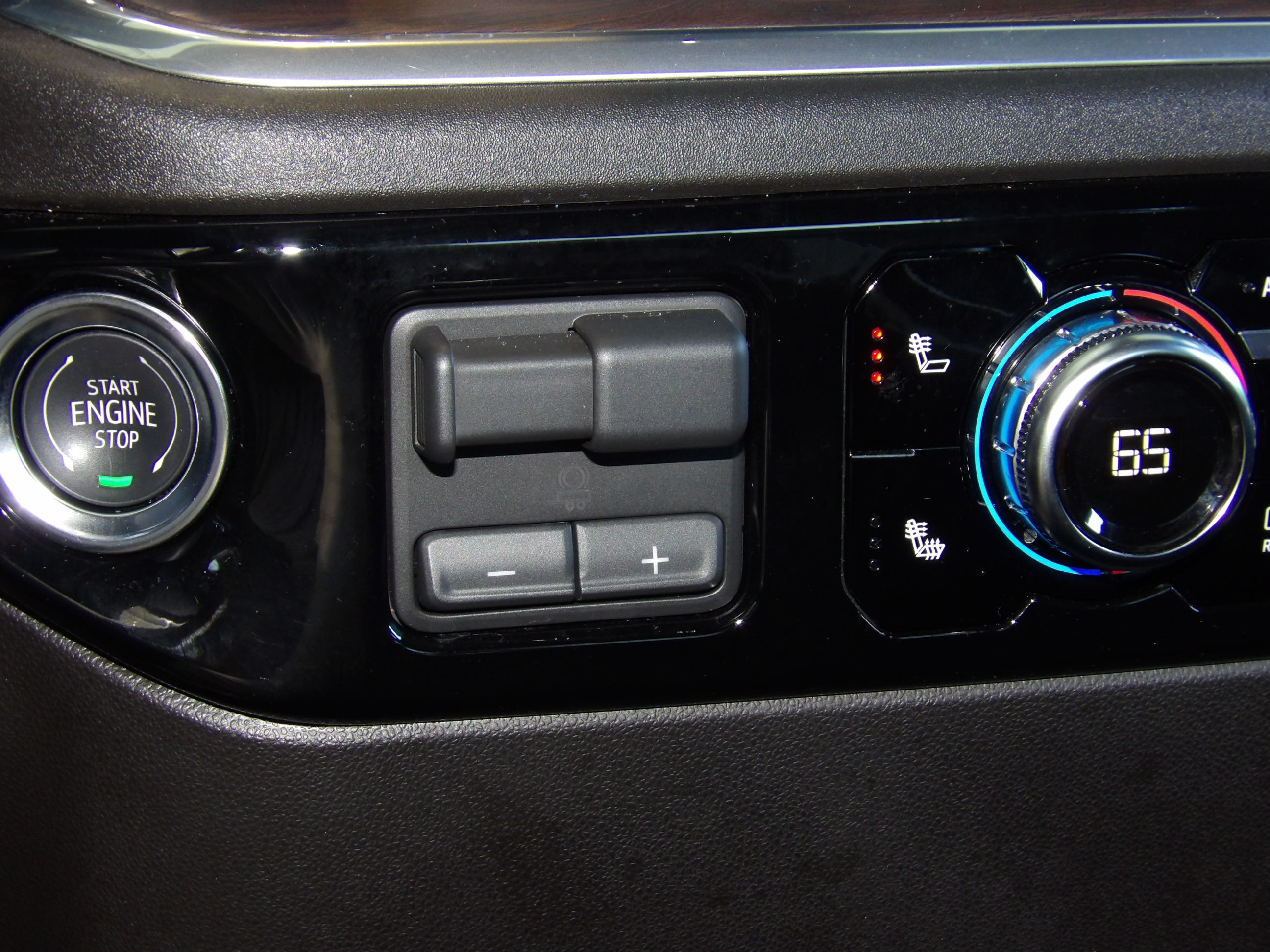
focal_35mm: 72
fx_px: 2642
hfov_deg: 27.0
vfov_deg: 20.4
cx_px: 635
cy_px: 476
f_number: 4.1
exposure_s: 1/12
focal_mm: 13
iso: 200
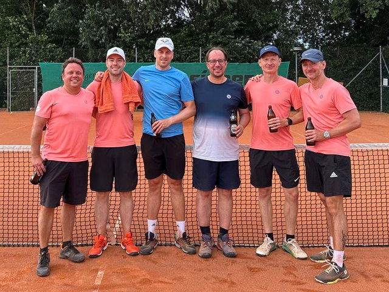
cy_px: 146
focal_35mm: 24
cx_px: 194
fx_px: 270
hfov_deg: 71.6
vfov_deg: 56.8
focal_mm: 6.86
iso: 80
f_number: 1.78
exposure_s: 1/1289
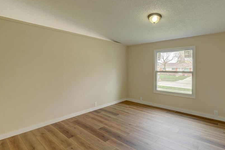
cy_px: 69
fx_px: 119
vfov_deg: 64.4
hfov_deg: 86.6
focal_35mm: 19
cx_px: 125
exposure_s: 1/20
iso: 400
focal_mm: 10
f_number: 8
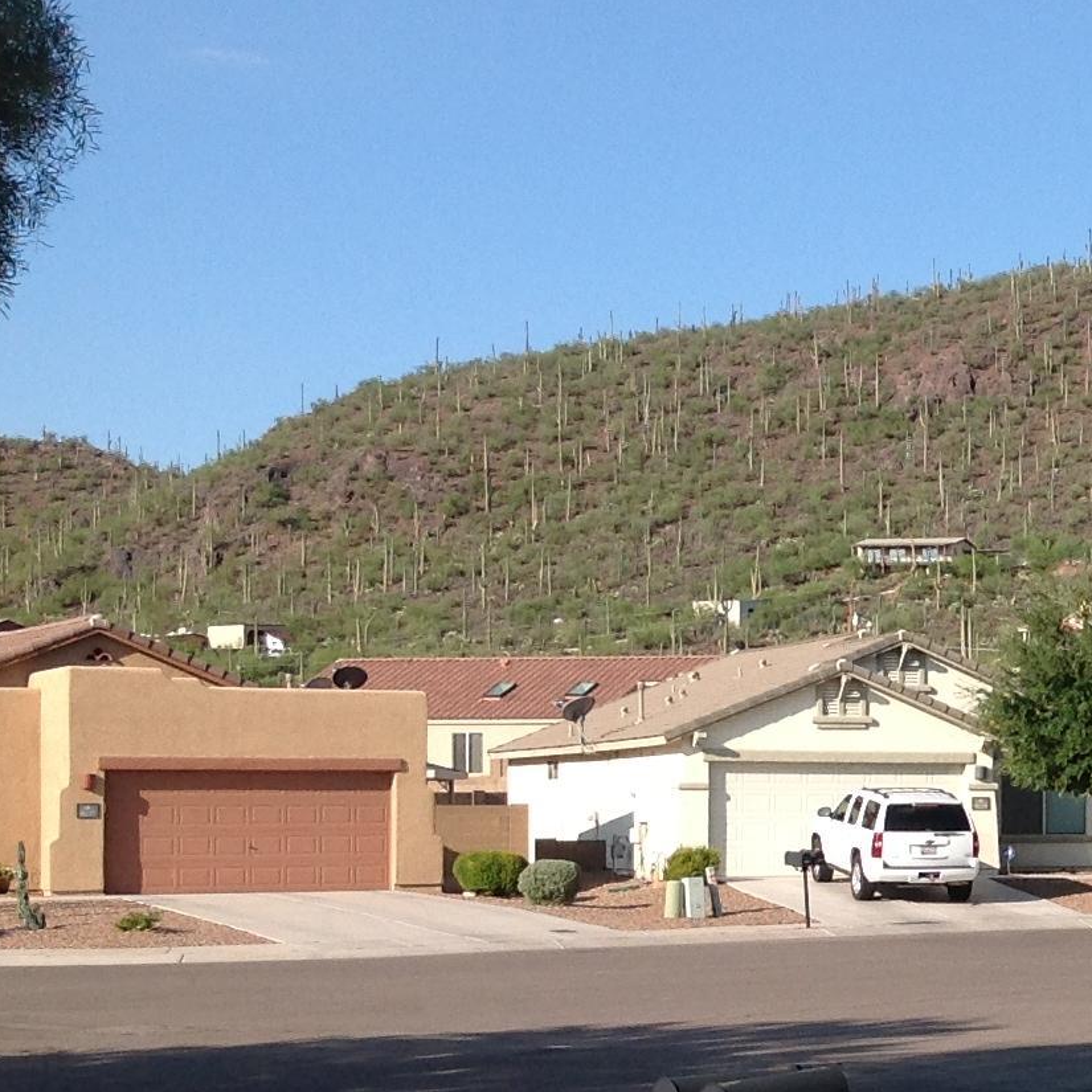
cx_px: 1561
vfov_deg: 17.8
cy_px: 788
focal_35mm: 97
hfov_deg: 16.6
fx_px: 3462
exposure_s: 1/1592
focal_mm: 4.28
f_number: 2.4
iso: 50
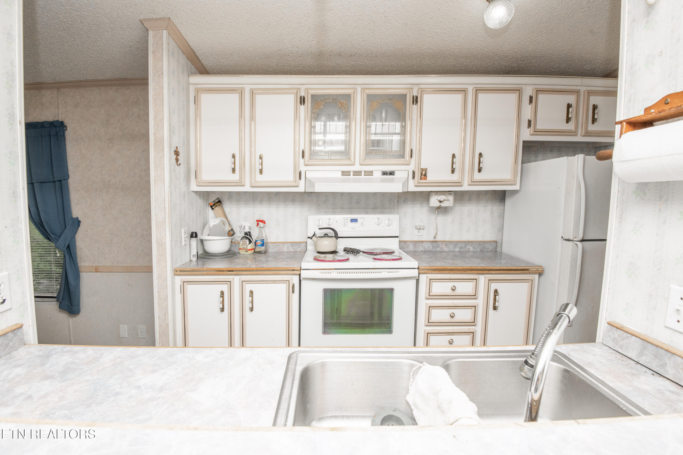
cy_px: 228
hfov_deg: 96.7
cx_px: 342
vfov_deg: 73.7
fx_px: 304
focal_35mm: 16
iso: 400
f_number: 9
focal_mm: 16
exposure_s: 1/250
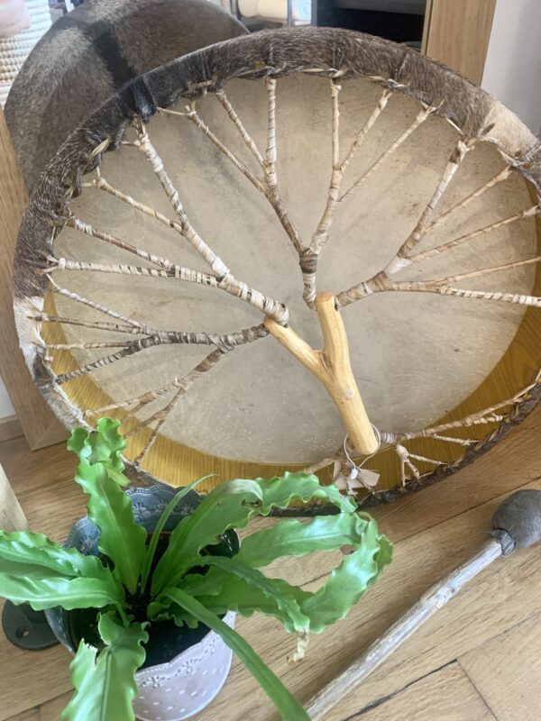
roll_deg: +2.9
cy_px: 360
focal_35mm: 26
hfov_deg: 53.1
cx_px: 270
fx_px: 542
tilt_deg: -39.1
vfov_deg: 67.3
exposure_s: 1/50
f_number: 1.8
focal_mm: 4.25
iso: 200
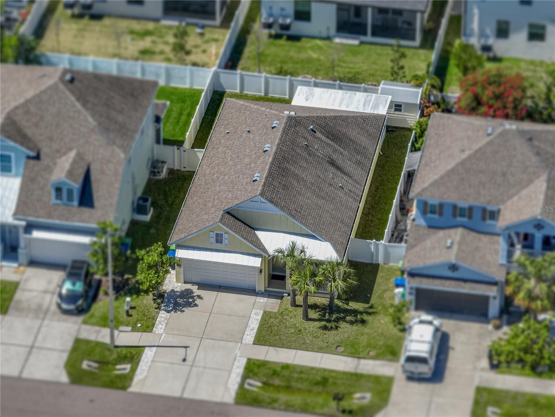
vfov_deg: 9.2
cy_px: 208
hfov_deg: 12.3
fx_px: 2581
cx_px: 278
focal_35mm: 161
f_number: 4.4
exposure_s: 1/320
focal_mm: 29.85
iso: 100
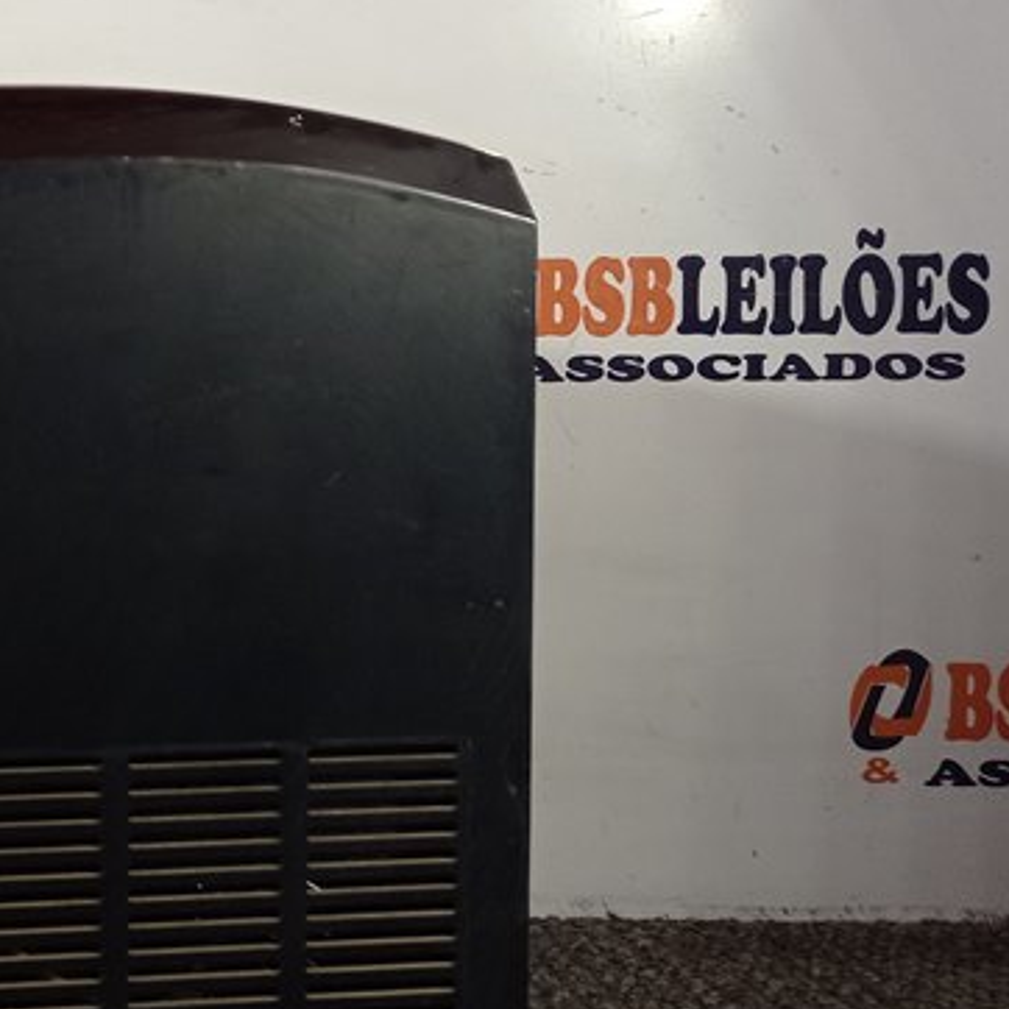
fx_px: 2308
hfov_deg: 22.1
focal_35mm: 70
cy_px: 465
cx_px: -318
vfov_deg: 24.6
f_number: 1.79
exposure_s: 1/120
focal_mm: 4.7
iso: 197
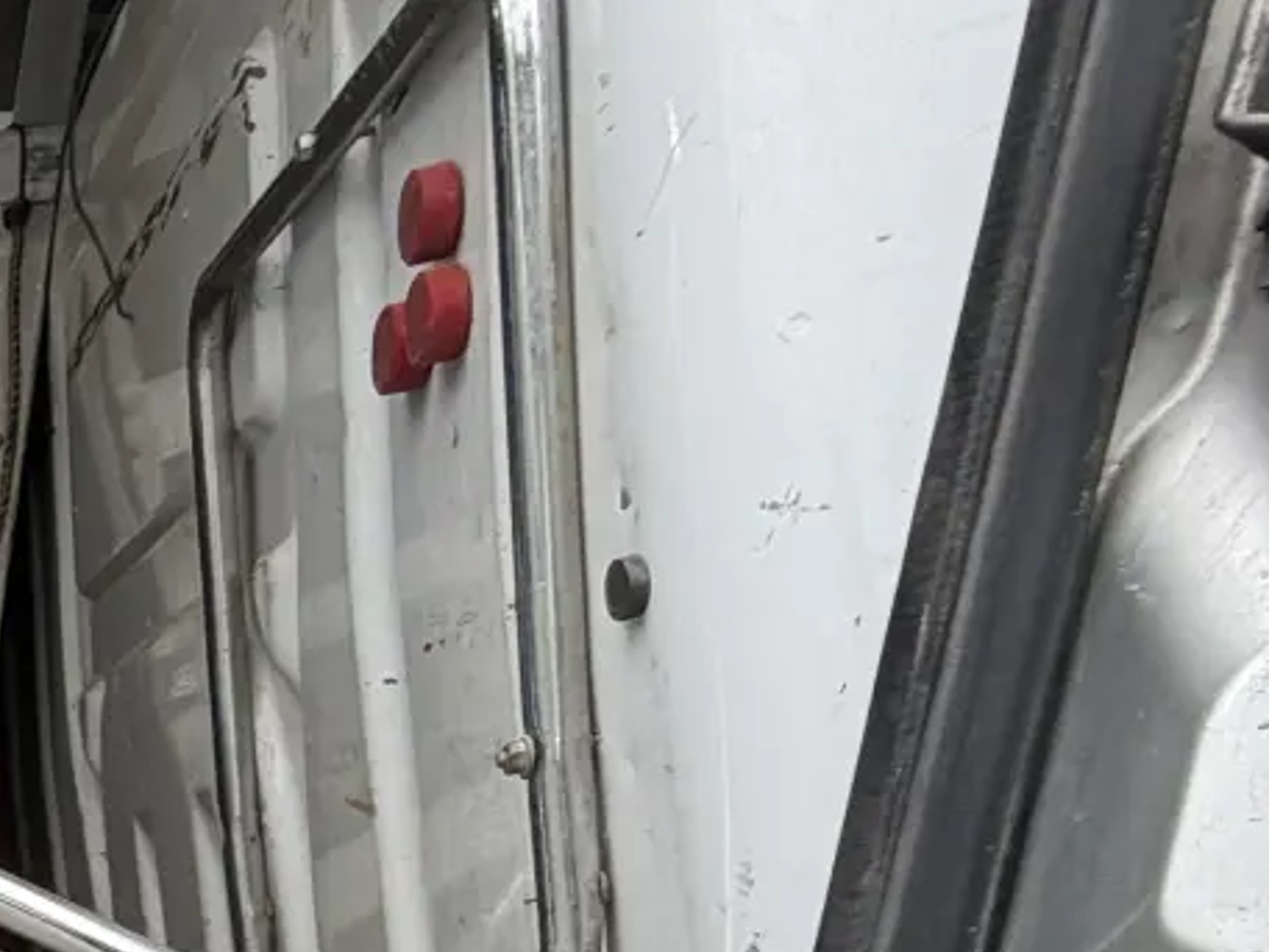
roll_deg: +1.0
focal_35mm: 59
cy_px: 1461
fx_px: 2163
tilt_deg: -10.9
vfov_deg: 20.8
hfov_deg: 20.4
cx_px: -1124
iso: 100
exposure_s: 1/121
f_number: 2.2
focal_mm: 2.22
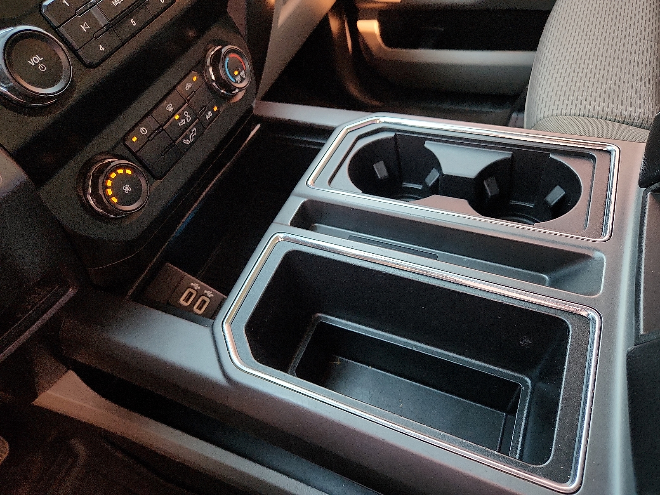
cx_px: 330
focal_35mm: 23
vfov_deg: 58.9
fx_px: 439
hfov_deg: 73.9
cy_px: 248
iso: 354
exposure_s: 1/59.2
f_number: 1.8
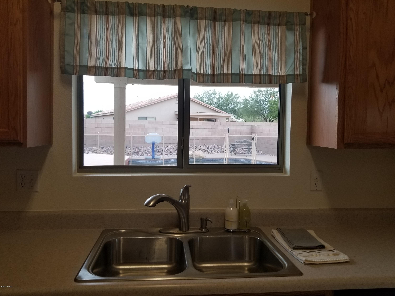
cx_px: 198
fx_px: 297
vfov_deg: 53.1
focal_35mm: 26
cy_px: 148
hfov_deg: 67.3
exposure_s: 1/60
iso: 64
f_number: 1.7
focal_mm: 4.25
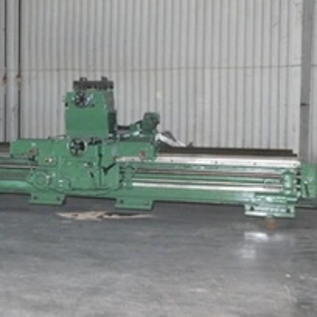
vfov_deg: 26.4
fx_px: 673
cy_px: 113
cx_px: 31
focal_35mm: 65
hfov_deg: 25.6
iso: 1600
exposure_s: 1/60
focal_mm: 26
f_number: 8
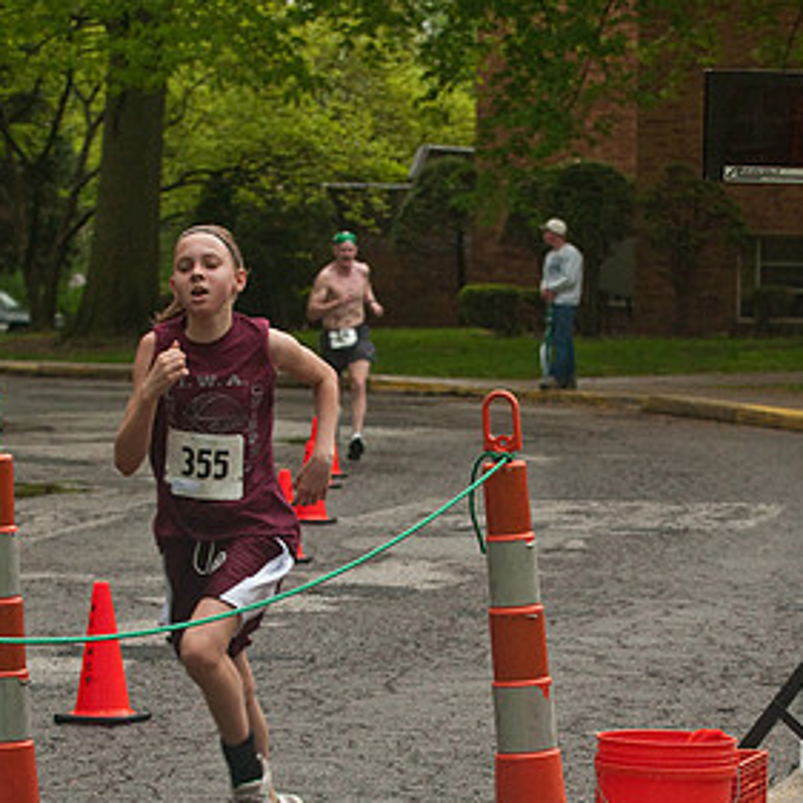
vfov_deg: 8.9
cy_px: 524
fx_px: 5167
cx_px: 472
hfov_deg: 8.9
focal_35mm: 197
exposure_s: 1/320
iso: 1600
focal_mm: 75
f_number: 5.6
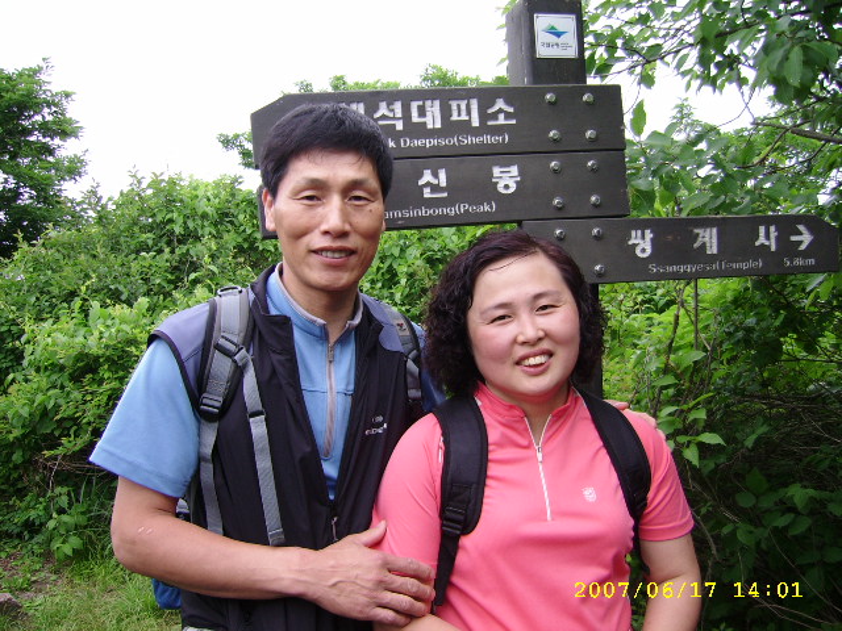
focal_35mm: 35
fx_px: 851
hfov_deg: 52.6
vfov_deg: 40.7
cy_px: 316
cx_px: 421
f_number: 2.8
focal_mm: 5.95
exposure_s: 1/229
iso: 100
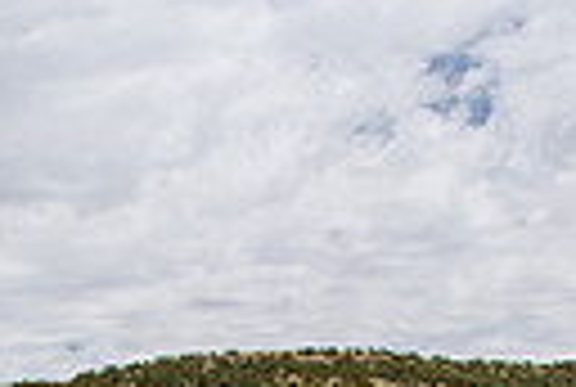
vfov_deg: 10.5
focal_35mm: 123
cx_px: -112
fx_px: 1973
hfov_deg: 16.0
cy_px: 713
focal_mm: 18
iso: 800
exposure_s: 1/3200
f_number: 6.3
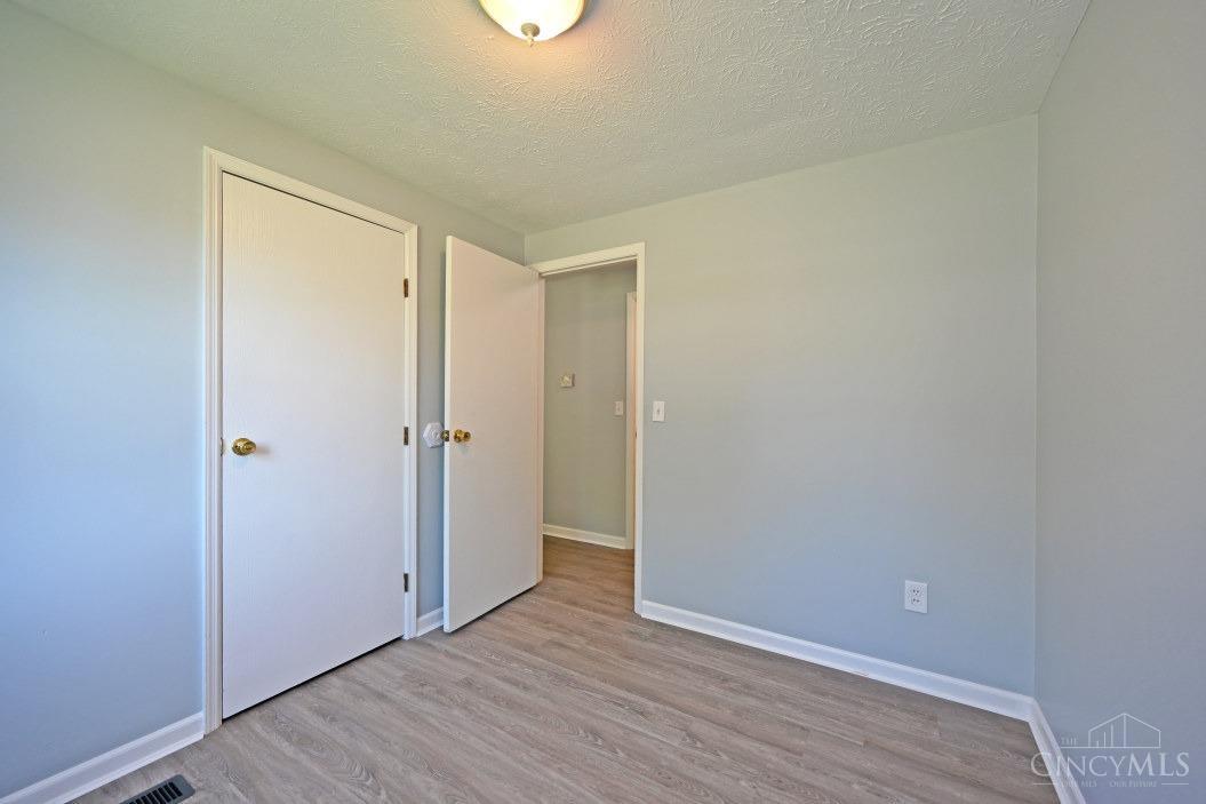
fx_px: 469
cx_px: 603
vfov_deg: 81.2
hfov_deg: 104.3
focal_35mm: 14
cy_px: 402
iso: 250
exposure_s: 1/60
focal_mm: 14
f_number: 4
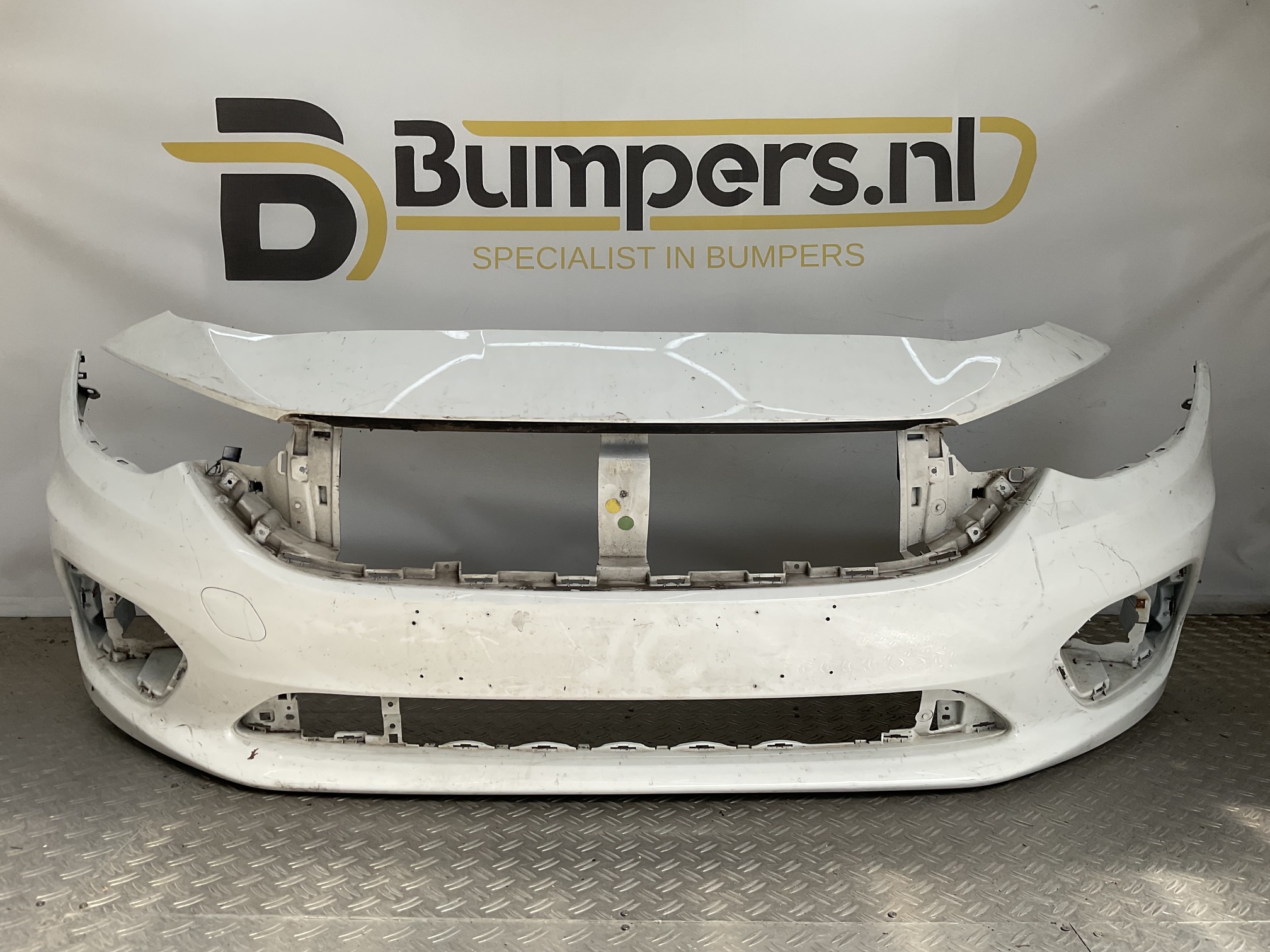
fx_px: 1064
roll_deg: -1.4
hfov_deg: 61.7
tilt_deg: -7.9
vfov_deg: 48.2
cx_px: 635
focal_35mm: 29
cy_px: 476
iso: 16
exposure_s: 1/792
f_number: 1.8
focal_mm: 3
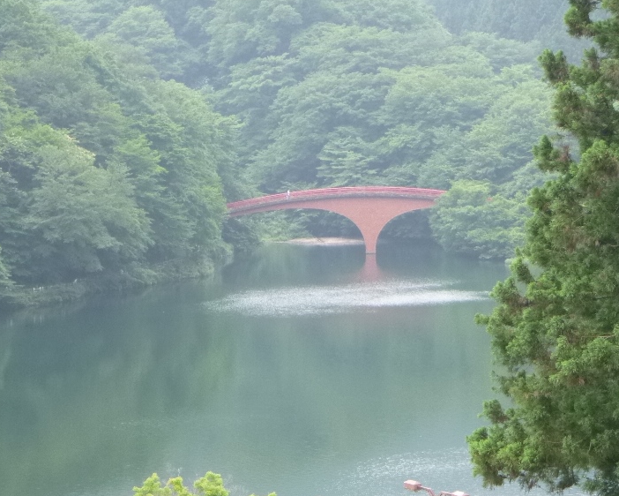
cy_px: 315
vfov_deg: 13.9
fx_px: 2034
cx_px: 283
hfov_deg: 17.3
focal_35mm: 111
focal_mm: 14
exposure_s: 1/100
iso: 250
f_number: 5.6
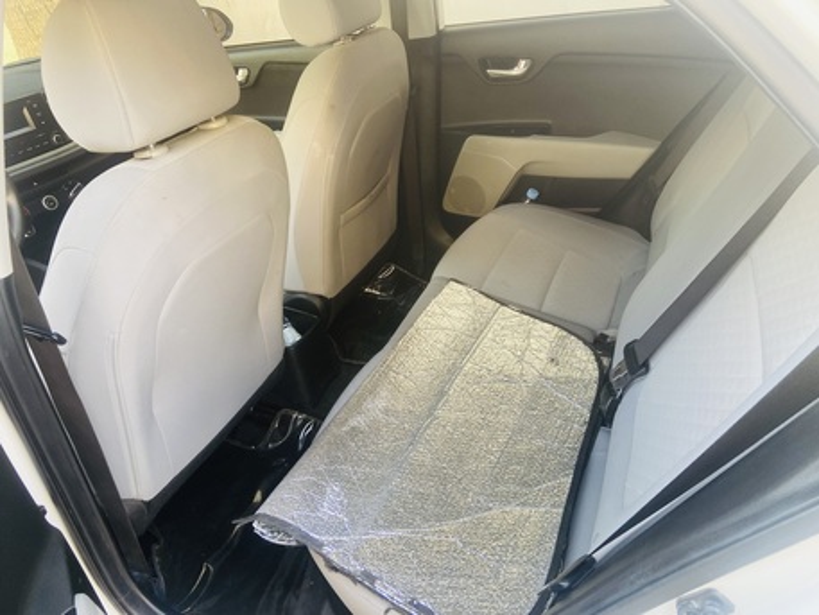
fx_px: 615
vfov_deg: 53.1
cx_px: 410
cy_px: 308
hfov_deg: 67.3
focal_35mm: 26
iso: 125
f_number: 1.8
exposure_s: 1/121
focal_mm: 4.25
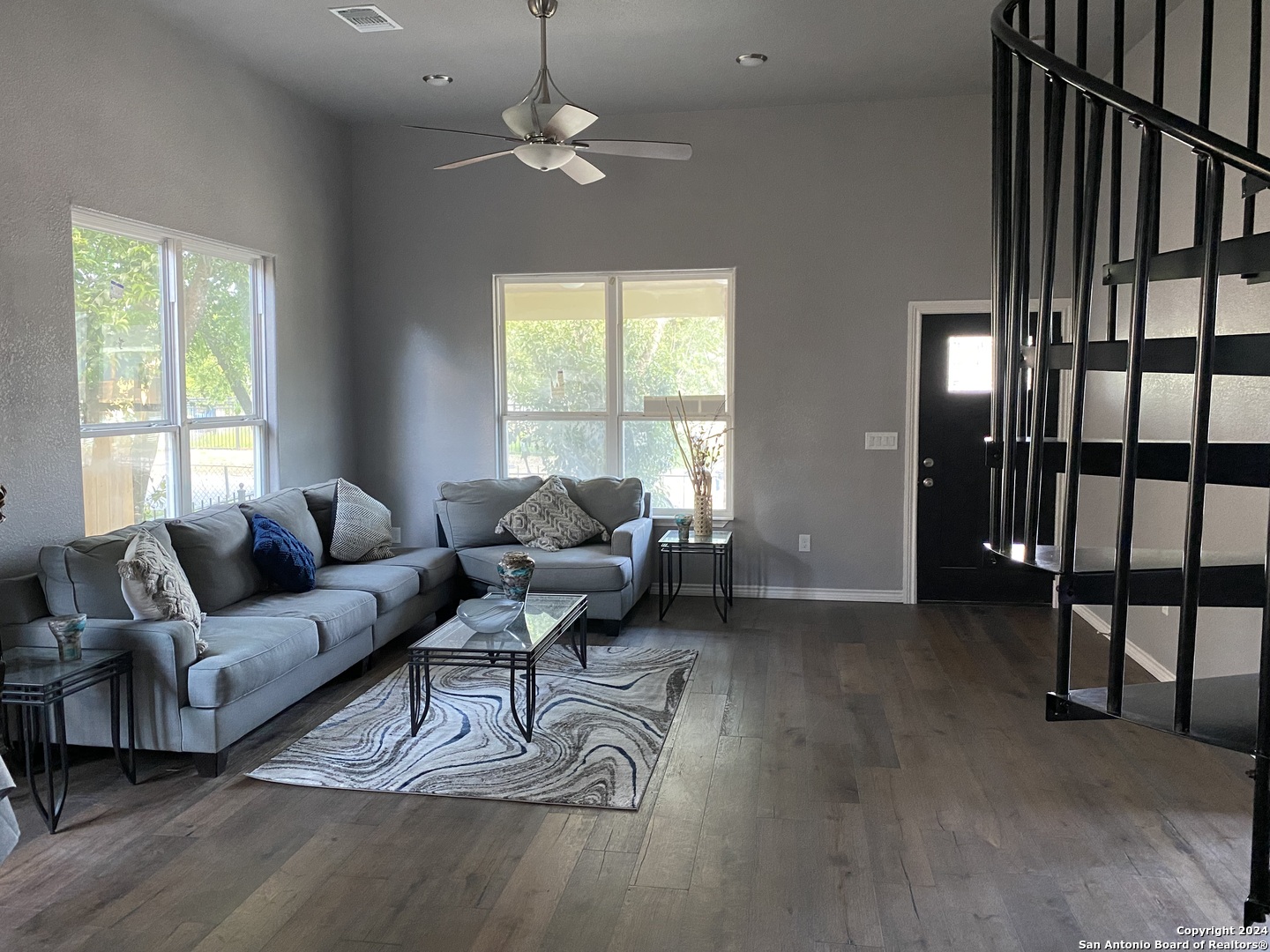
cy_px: 476
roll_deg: +0.1
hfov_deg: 67.3
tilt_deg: -5.9
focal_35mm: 26
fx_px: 954
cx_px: 635
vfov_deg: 53.1
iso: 500
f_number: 1.8
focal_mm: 4.25
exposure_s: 1/47
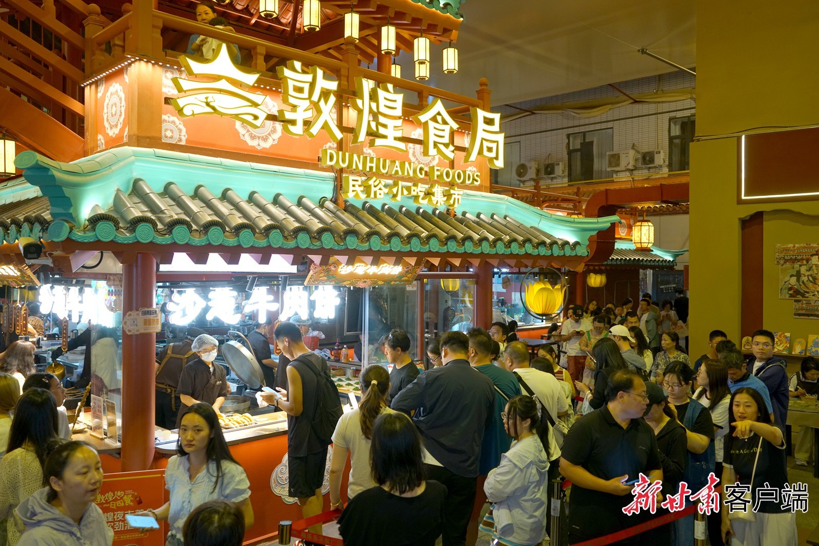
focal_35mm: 30
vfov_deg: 43.6
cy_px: 273
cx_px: 410
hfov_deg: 61.9
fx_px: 683
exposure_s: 1/125
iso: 1000
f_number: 4
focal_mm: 30
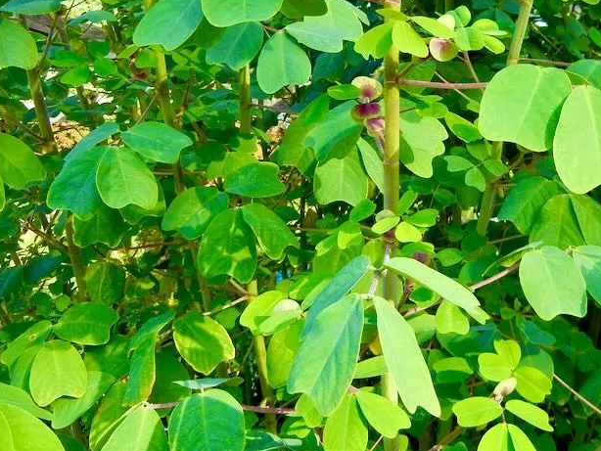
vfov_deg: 28.7
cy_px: 120
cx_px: 431
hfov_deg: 37.5
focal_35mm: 50
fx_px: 868
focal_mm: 5.4
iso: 160
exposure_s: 1/248
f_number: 3.5
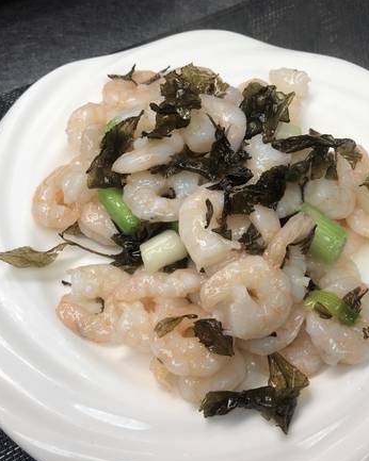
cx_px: 189
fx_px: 505
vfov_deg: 49.1
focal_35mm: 37
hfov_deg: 40.1
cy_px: 232
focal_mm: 4
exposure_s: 1/120
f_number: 1.8
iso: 40
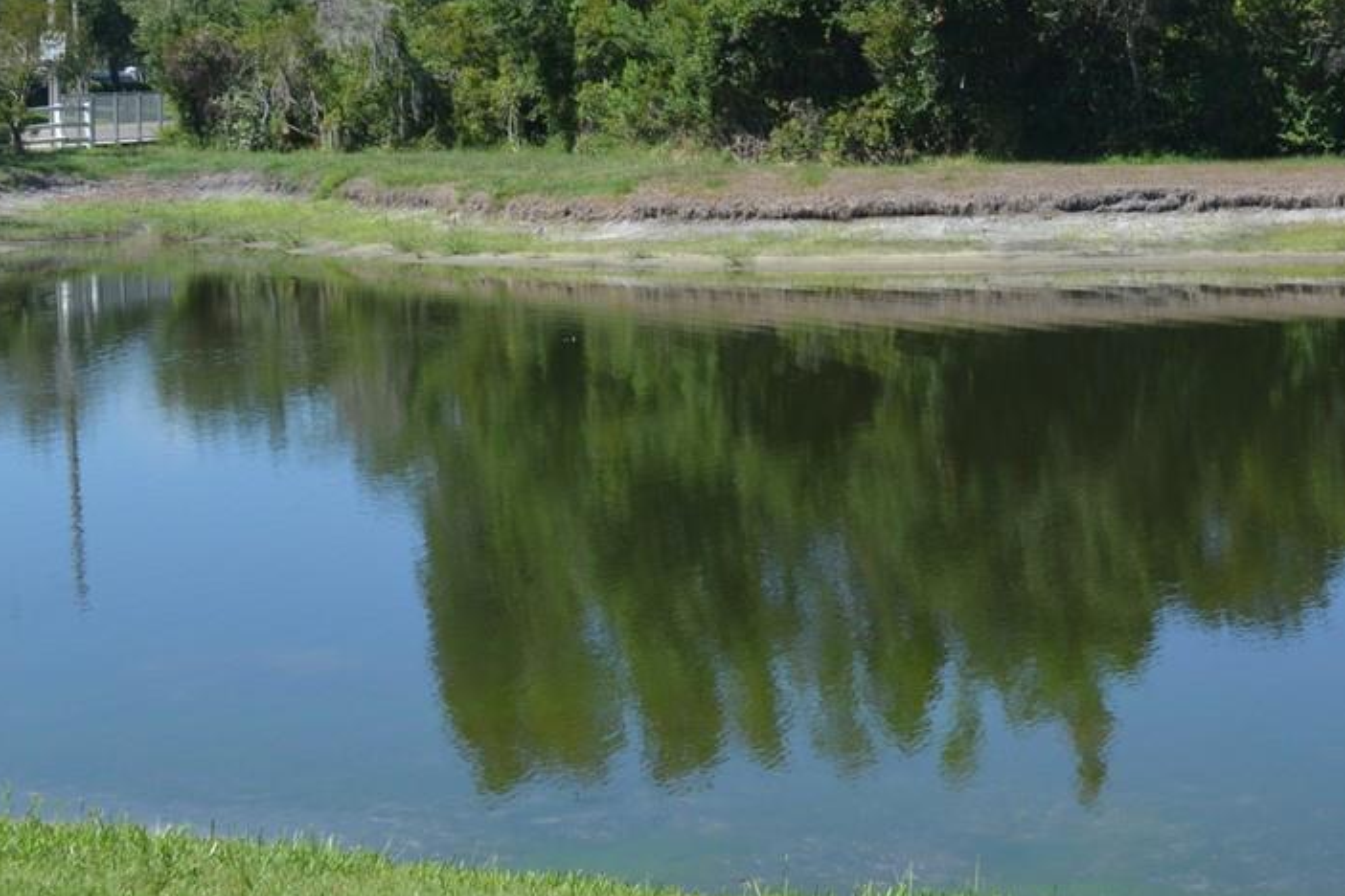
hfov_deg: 24.3
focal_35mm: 82
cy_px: 280
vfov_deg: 16.6
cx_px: 1128
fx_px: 3063
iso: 100
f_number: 7.1
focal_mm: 24
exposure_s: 1/200
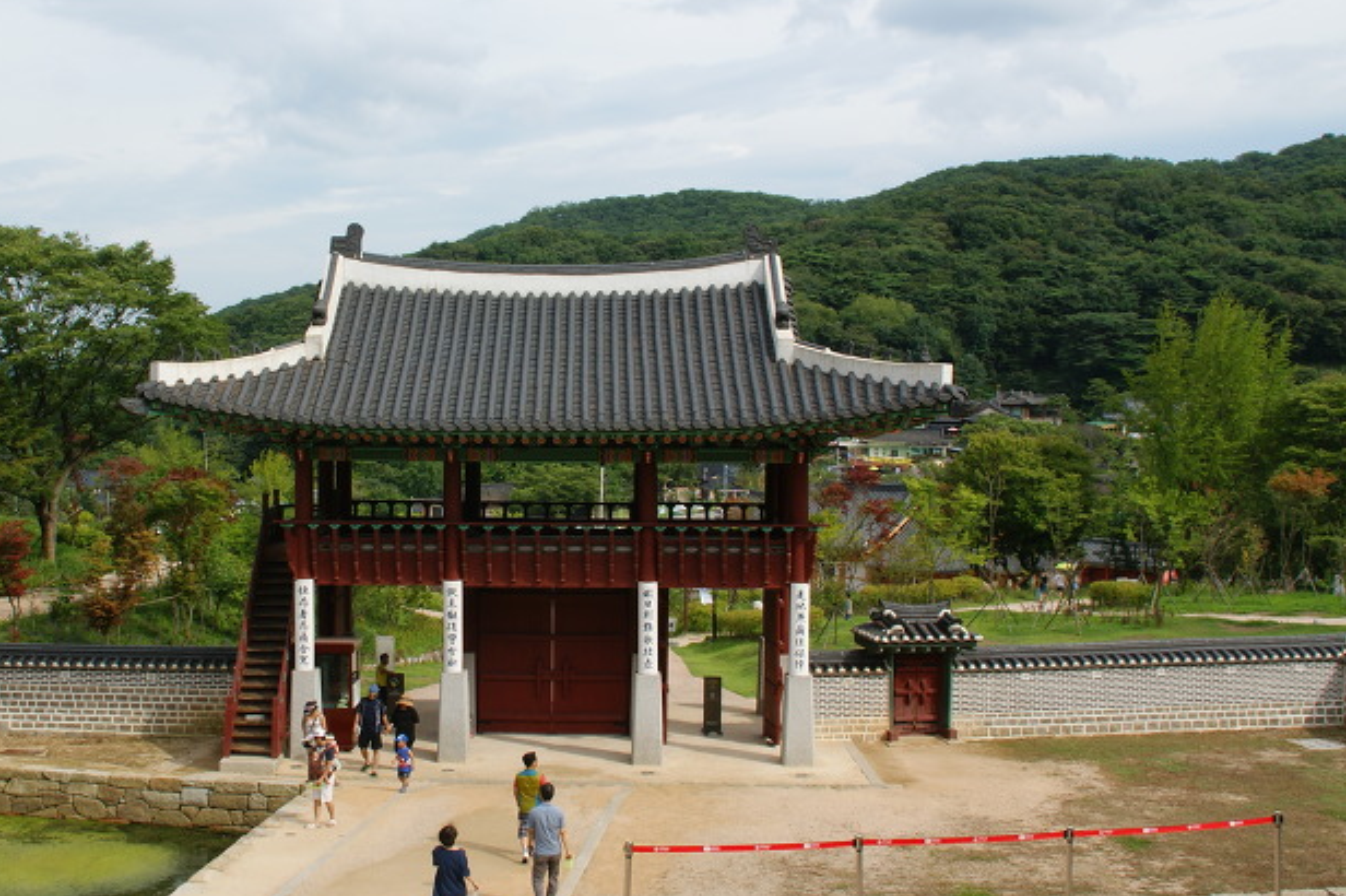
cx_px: 493
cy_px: 391
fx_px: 1719
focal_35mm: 46
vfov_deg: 29.2
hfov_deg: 42.4
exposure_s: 1/125
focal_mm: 20
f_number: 10
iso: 100
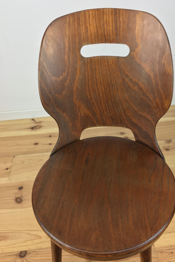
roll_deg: +2.2
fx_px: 226
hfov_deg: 42.2
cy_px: 133
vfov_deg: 60.3
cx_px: 100
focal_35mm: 31
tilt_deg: -40.9
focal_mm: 4.15
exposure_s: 1/33
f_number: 2.2
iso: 32
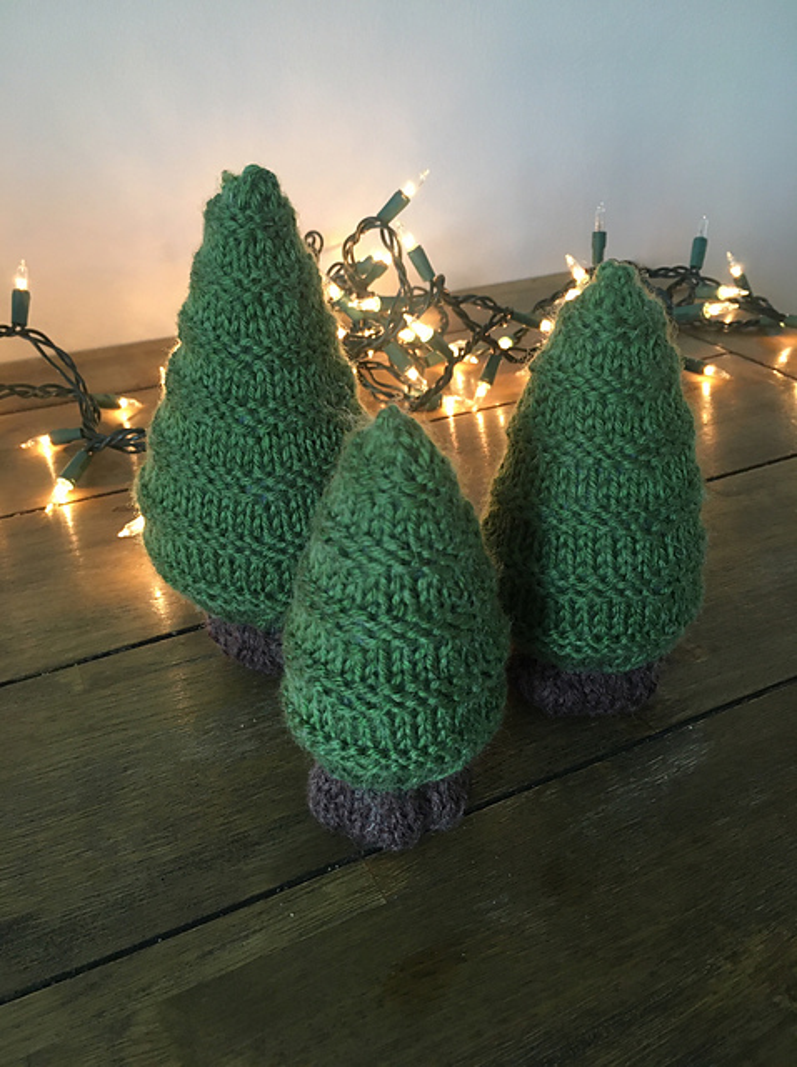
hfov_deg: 48.1
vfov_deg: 61.7
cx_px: 398
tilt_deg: -30.0
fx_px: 893
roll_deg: +2.7
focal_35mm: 29
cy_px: 534
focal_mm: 4.15
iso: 160
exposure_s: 1/30
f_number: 2.2
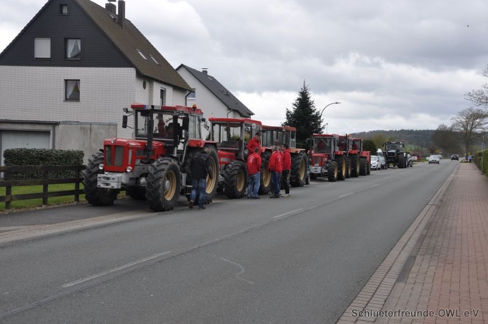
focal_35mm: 48
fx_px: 650
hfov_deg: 41.2
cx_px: 244
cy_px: 162
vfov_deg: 28.0
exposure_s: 1/200
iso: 200
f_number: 7.1
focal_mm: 32
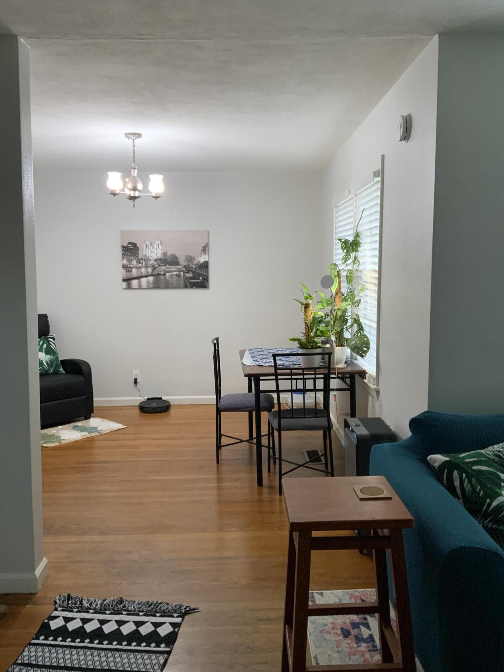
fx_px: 602
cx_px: 251
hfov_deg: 45.4
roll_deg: -0.4
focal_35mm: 31
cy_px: 316
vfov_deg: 58.3
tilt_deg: -4.3
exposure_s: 1/60
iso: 160
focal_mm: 3
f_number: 1.8
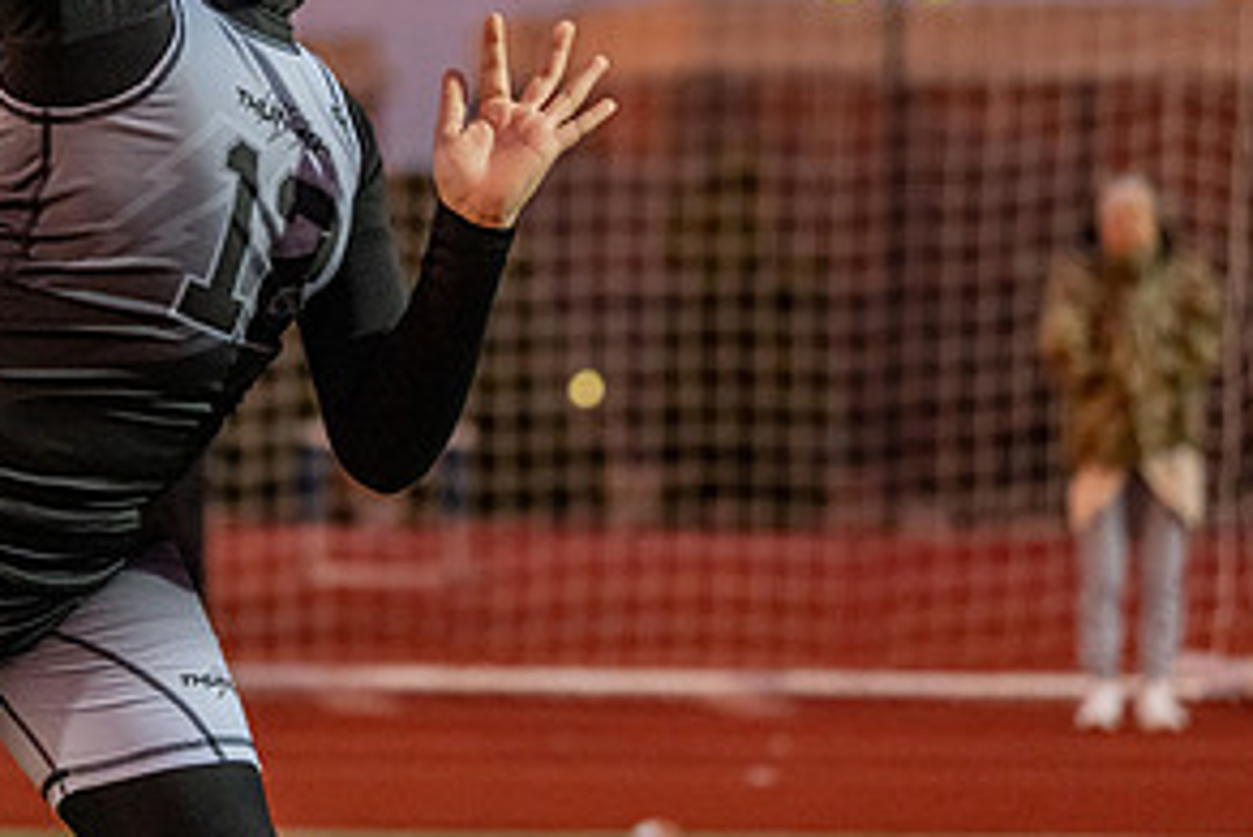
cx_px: 116
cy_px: 67
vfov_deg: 8.9
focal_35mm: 153
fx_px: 5328
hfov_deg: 13.3
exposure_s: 1/1000
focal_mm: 70
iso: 4000
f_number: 2.8
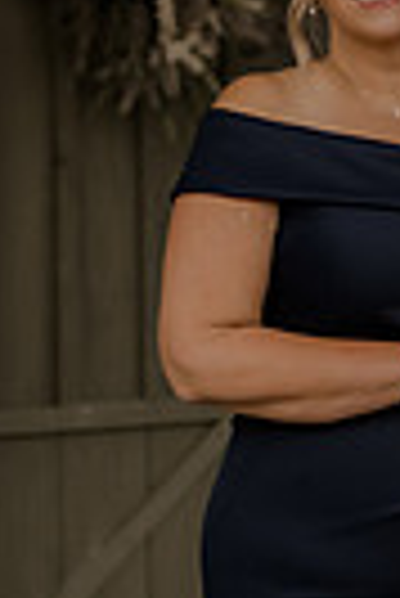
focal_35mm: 253
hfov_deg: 5.4
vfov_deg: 8.1
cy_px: 202
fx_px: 4205
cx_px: 490
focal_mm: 50
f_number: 1.8
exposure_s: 1/4000
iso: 1000
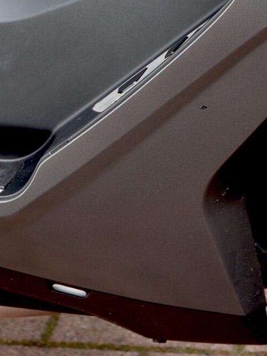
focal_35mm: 250
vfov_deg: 7.7
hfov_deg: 5.9
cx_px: 260
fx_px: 2569
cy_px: -253
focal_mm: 66
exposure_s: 1/80
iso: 200
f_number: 4.5
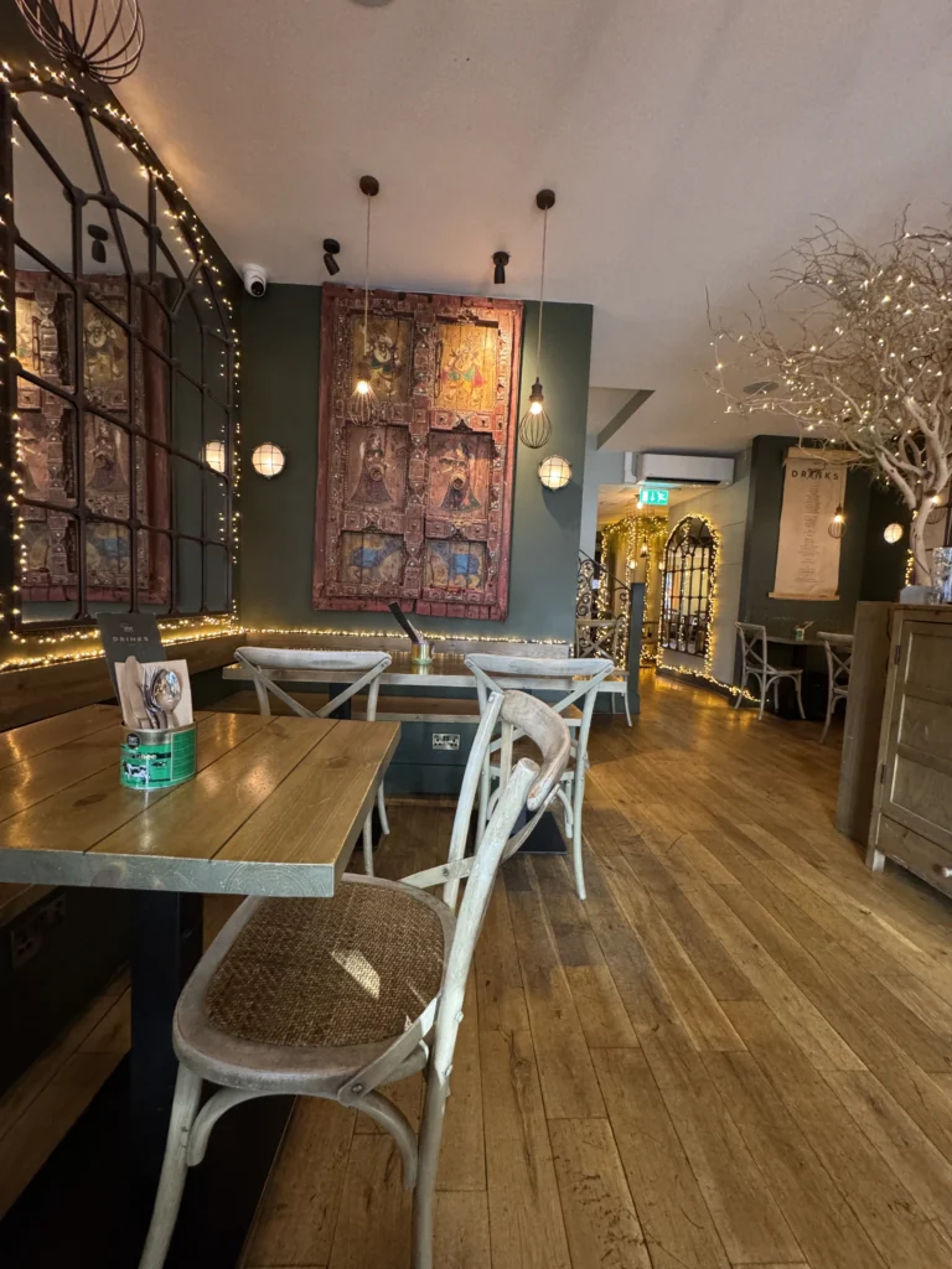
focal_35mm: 14
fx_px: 513
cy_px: 634
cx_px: 476
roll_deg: -2.1
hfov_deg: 85.7
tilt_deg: -3.8
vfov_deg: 102.1
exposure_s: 1/50
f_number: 2.2
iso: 800
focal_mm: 2.22
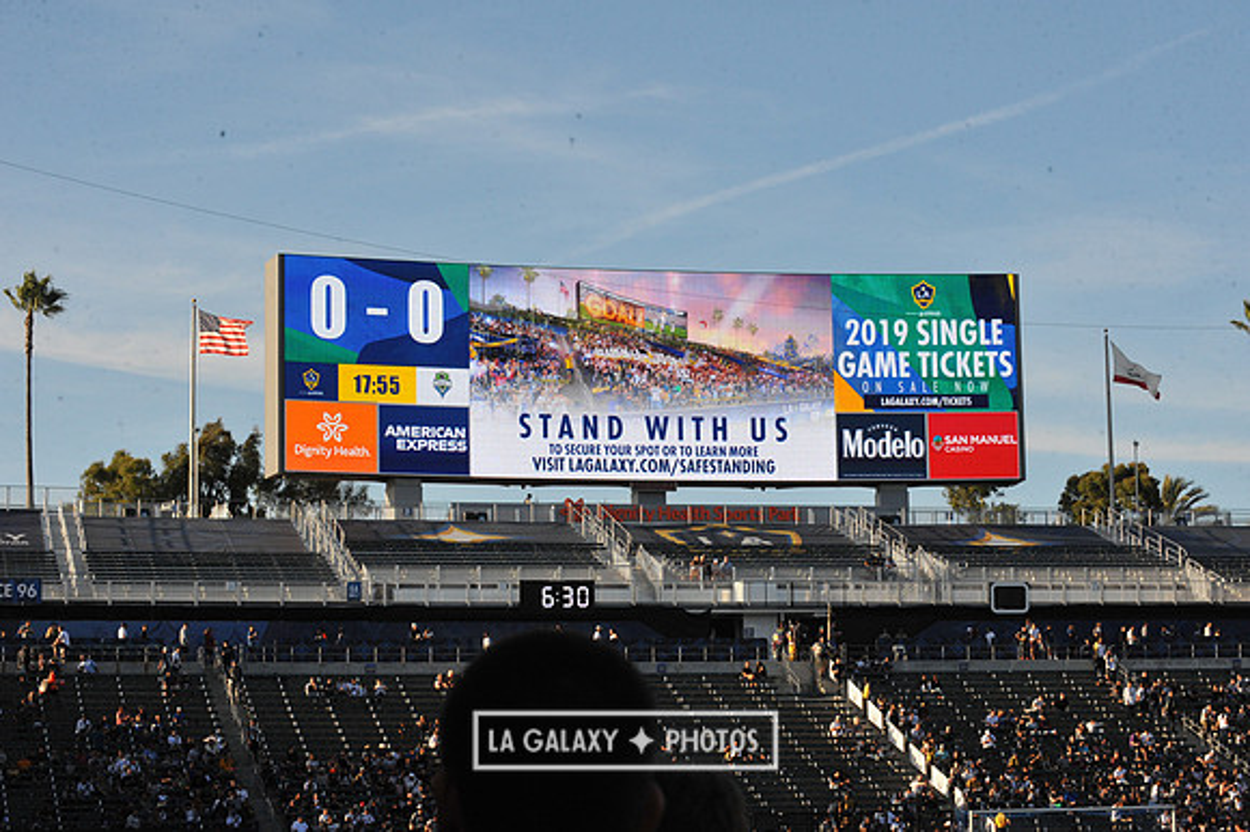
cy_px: 416
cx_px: 625
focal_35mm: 86
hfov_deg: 23.7
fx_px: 2984
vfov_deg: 15.9
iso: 1600
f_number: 16
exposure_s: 1/1000
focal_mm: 86
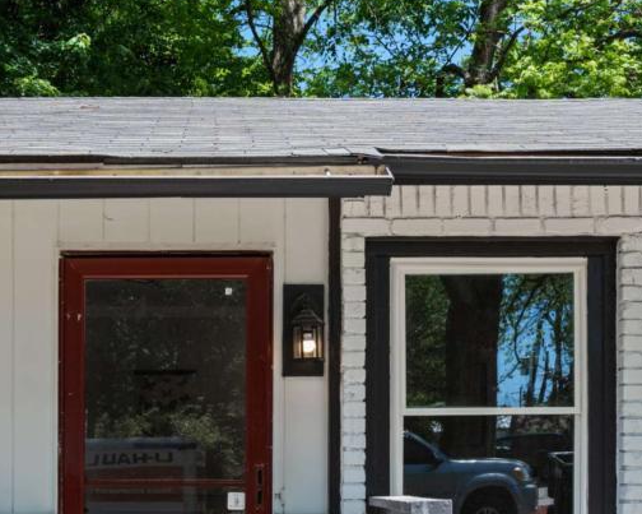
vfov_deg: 22.1
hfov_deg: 28.0
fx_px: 1273
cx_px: 191
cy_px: 494
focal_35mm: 67
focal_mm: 30
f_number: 8
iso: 100
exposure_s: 1/40
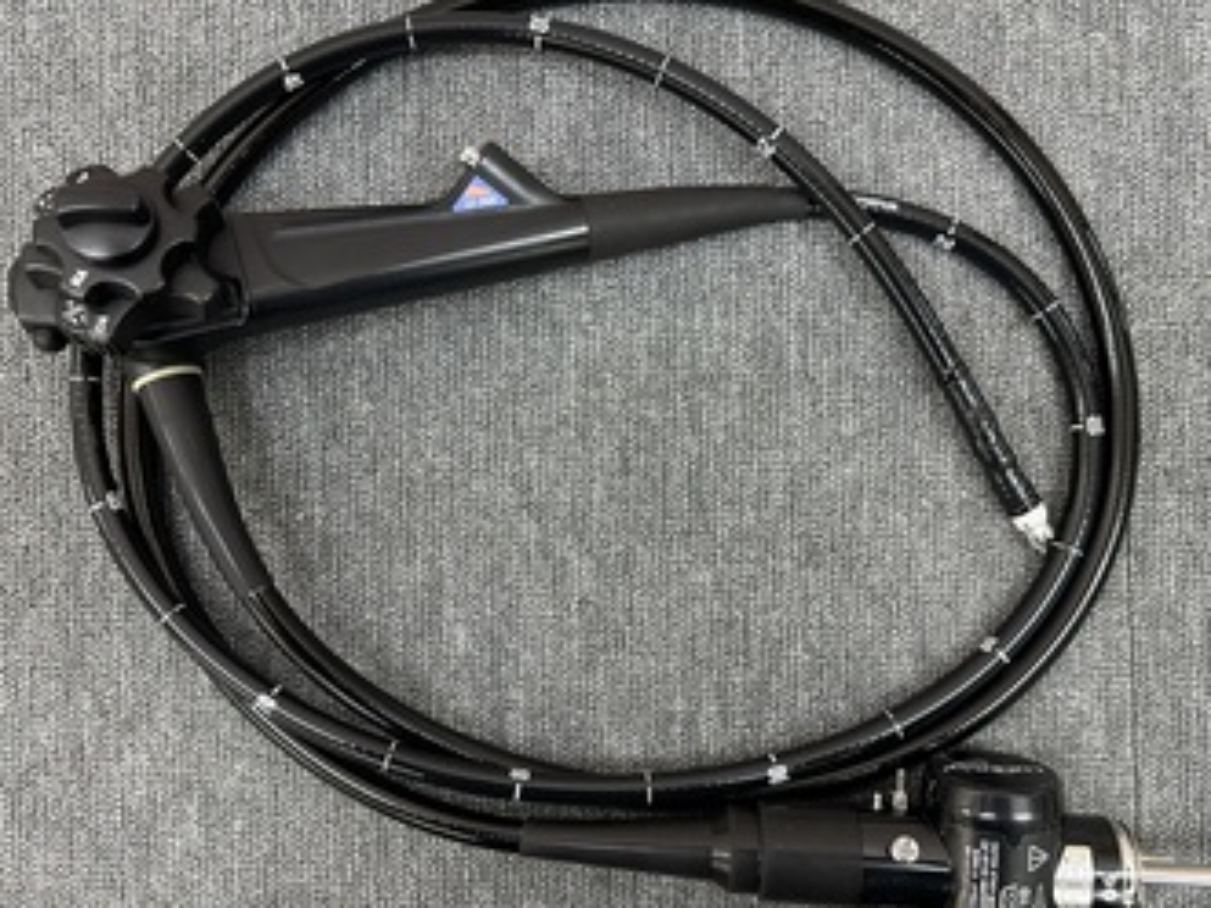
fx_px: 1014
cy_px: 502
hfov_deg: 61.7
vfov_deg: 48.1
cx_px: 607
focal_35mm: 29
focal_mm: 6.86
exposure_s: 1/120
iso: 200
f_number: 1.78
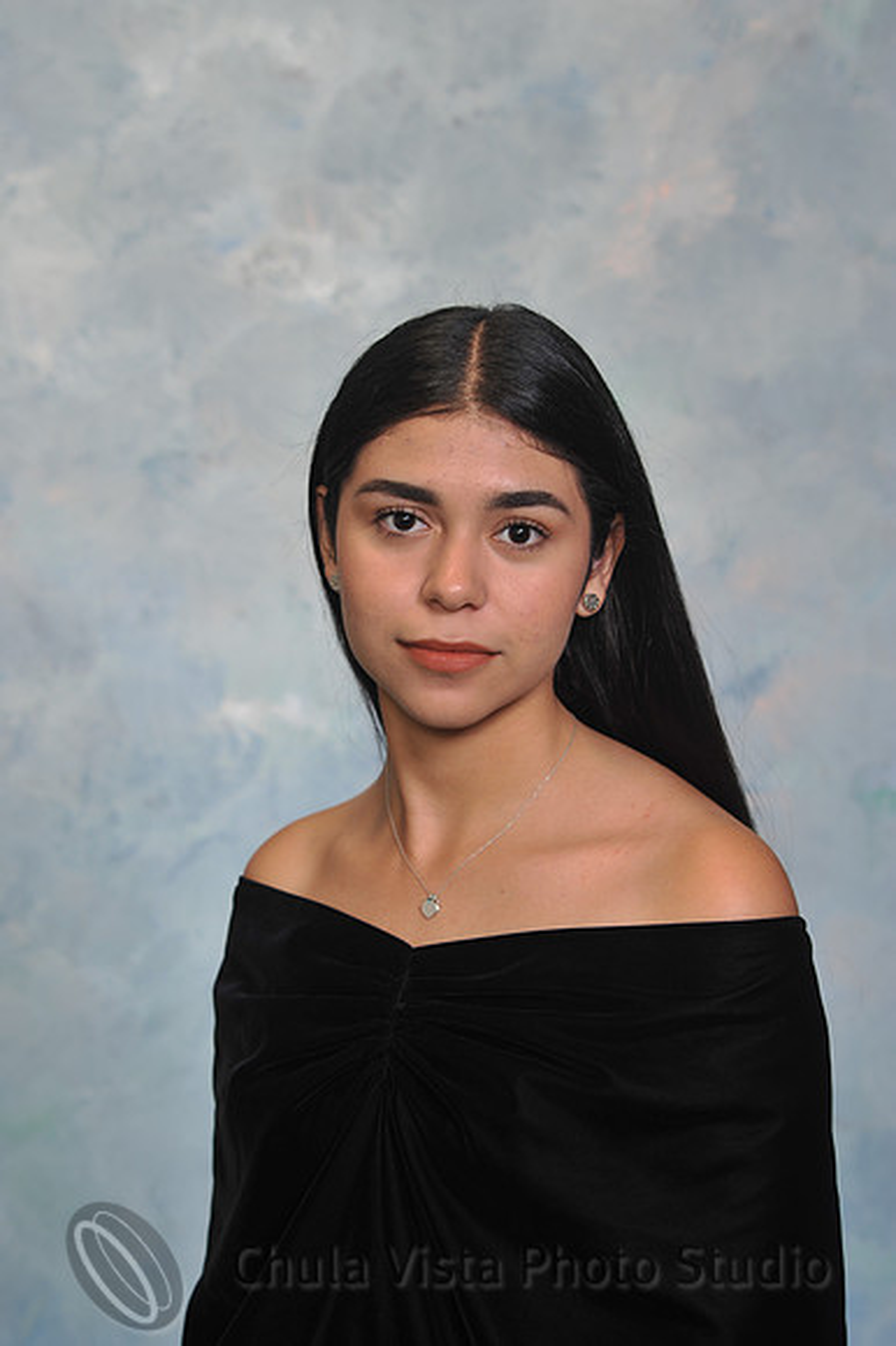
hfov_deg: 10.1
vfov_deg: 15.2
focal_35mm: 135
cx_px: 448
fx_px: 5046
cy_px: 673
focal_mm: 135
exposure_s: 1/125
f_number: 7.1
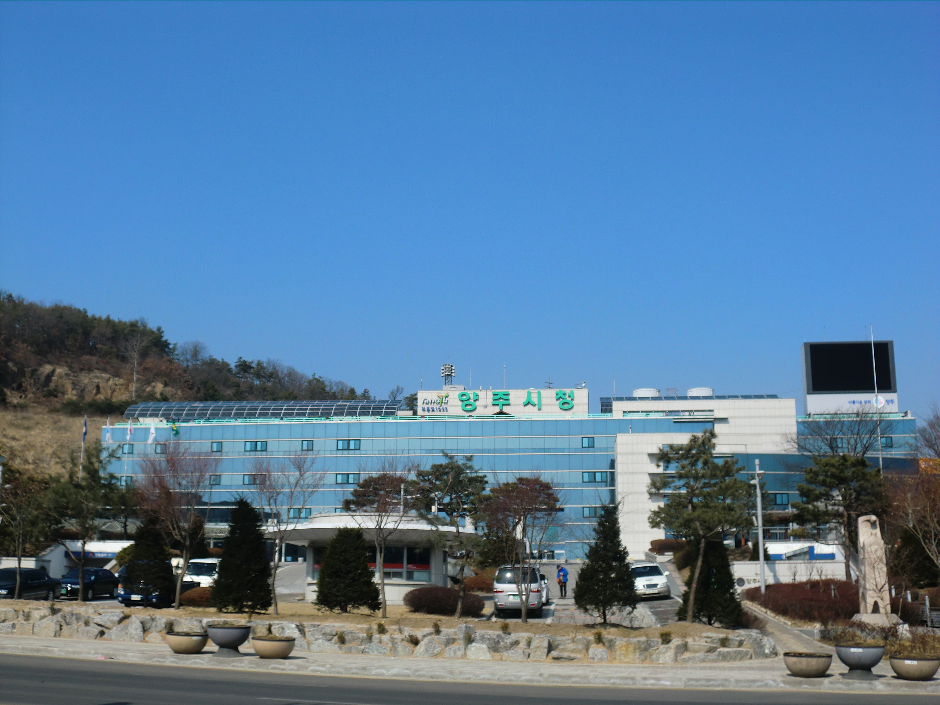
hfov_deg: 44.8
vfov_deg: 34.3
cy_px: 352
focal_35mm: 42
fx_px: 1141
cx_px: 470
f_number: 8.5
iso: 64
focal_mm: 7.7
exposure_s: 1/200
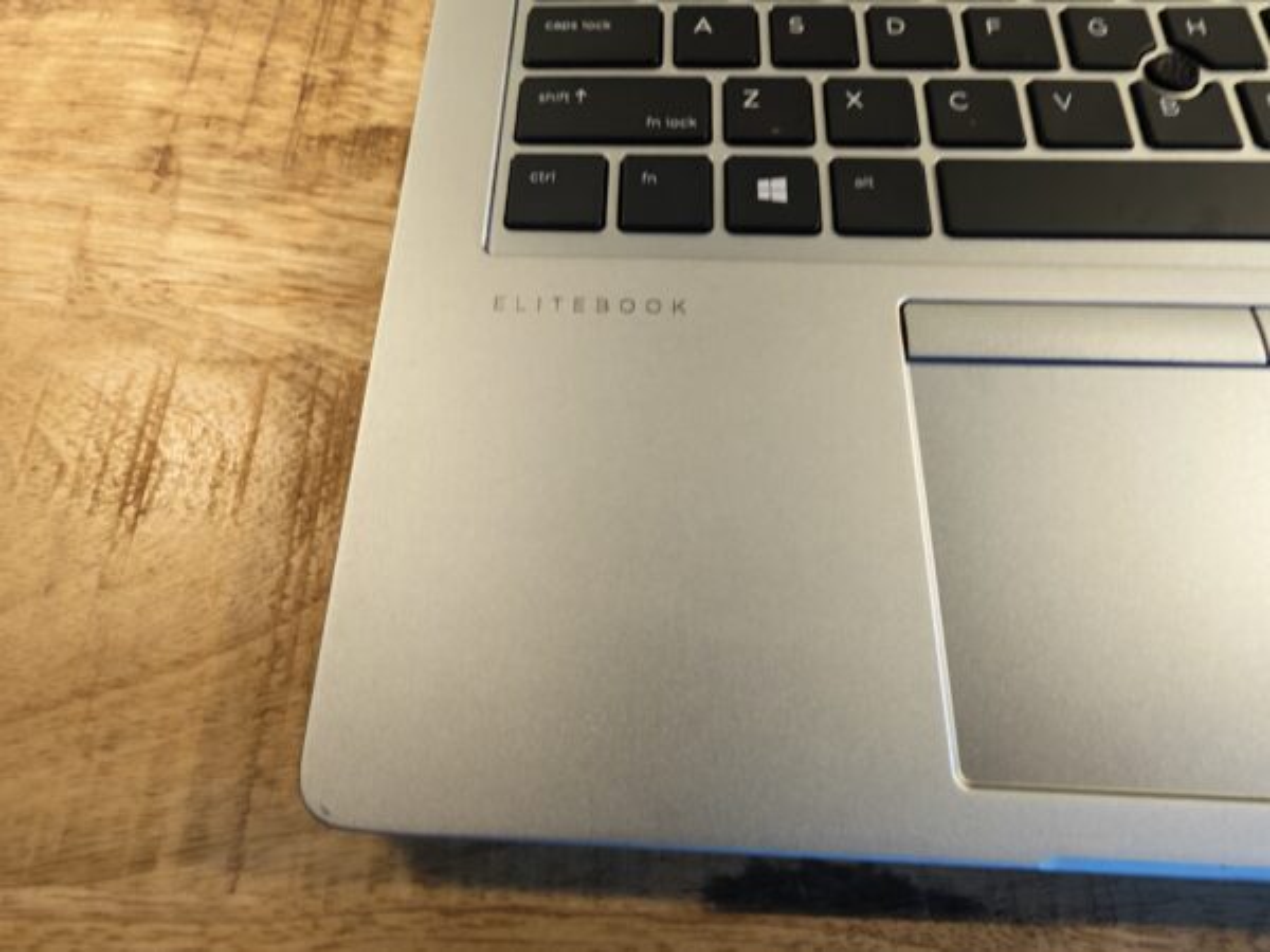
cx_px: 635
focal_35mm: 23
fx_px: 844
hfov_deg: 73.9
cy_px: 476
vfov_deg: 58.9
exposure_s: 1/33
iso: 160
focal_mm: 1.82
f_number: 2
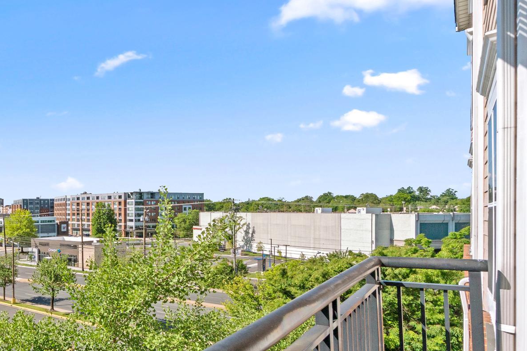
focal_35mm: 26
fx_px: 381
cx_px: 92
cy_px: 211
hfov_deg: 62.4
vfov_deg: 49.2
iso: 400
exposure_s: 1/200
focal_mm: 10
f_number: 8
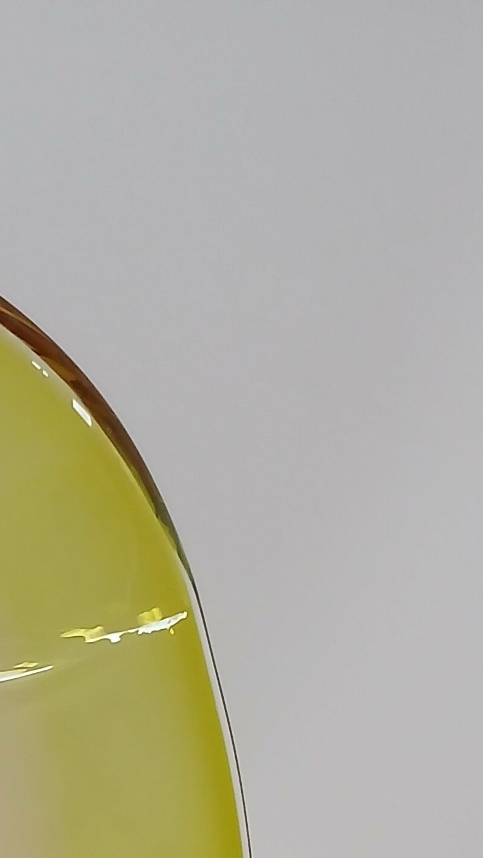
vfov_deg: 23.4
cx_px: -291
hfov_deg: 13.8
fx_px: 1844
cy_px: 1090
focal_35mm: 81
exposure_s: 1/33.3
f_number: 1.8
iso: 200
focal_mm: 3.98
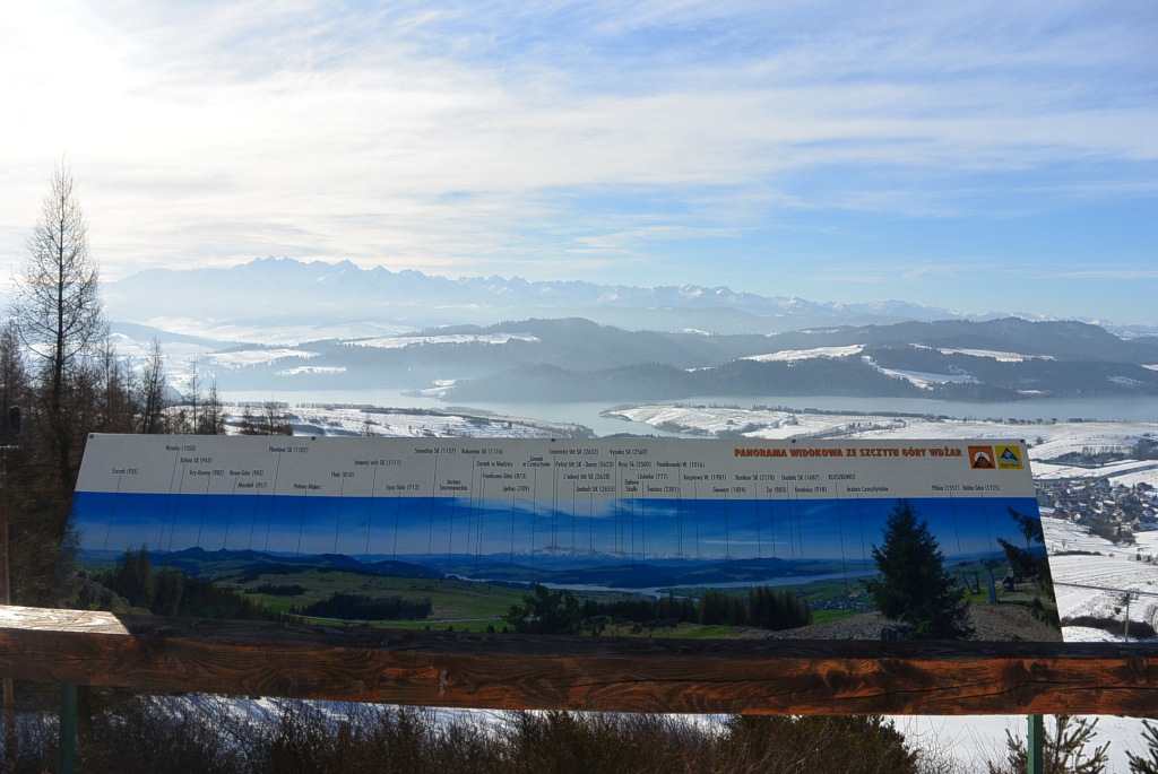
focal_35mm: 29
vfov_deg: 45.1
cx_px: 579
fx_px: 934
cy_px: 387
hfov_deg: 63.6
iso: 100
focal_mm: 11
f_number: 5
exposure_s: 1/1000
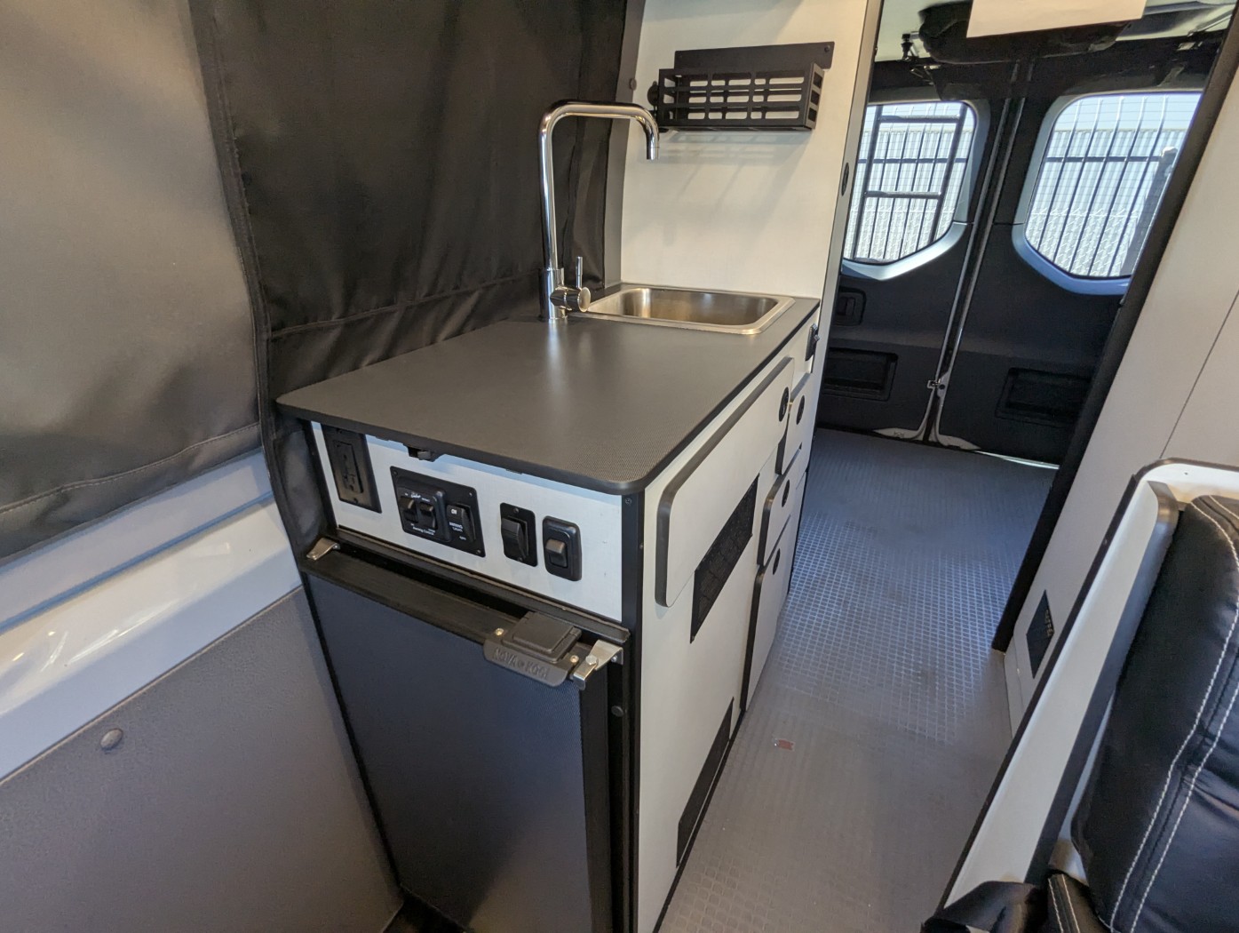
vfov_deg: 78.2
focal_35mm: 16
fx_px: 573
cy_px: 466
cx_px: 620
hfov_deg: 94.4
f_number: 2.2
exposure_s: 1/71.7
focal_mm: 2.35
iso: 177
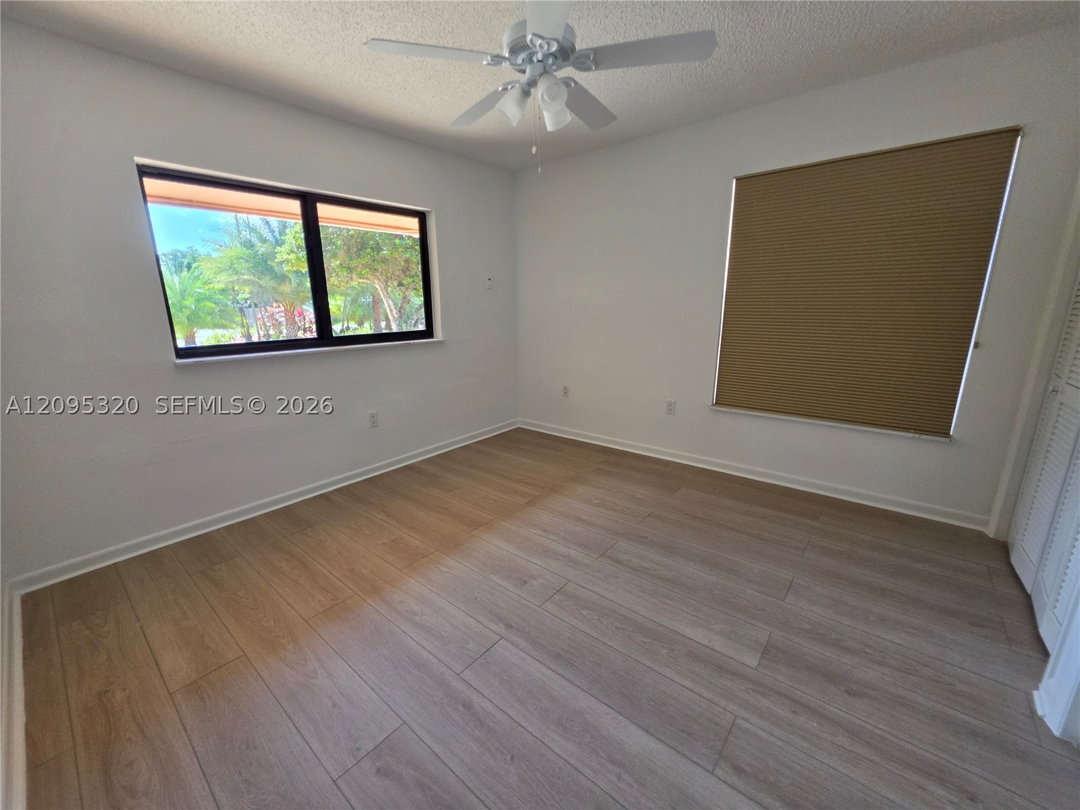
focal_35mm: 13
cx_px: 540
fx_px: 406
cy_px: 405
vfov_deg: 89.9
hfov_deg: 106.2
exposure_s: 1/359
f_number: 1.9
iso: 125
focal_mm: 2.2
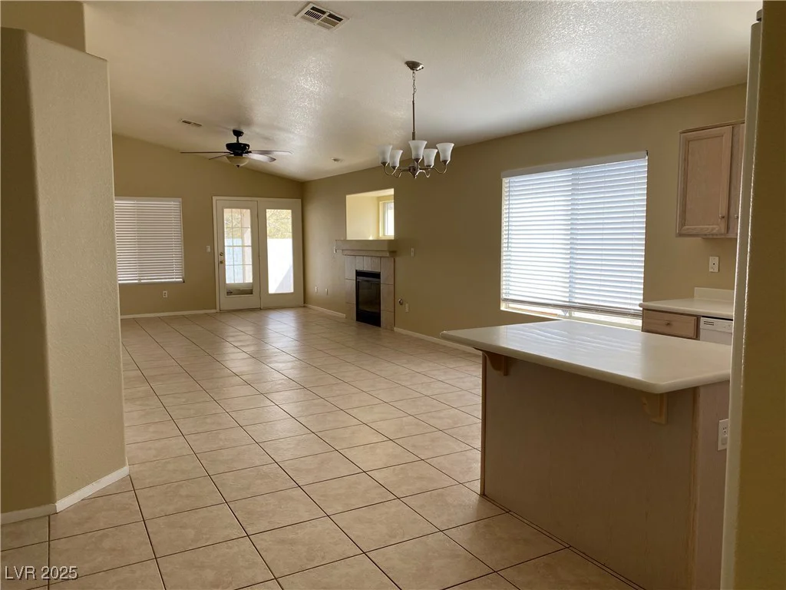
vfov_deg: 53.1
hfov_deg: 67.3
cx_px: 393
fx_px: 590
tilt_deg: -5.9
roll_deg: +0.6
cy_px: 295
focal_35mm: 26
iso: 64
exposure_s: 1/121
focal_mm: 4.25
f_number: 1.8
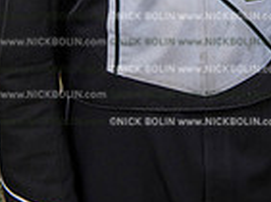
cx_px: 196
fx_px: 914
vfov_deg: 12.2
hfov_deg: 16.8
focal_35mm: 117
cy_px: -63
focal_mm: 38
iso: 500
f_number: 8
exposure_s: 1/100
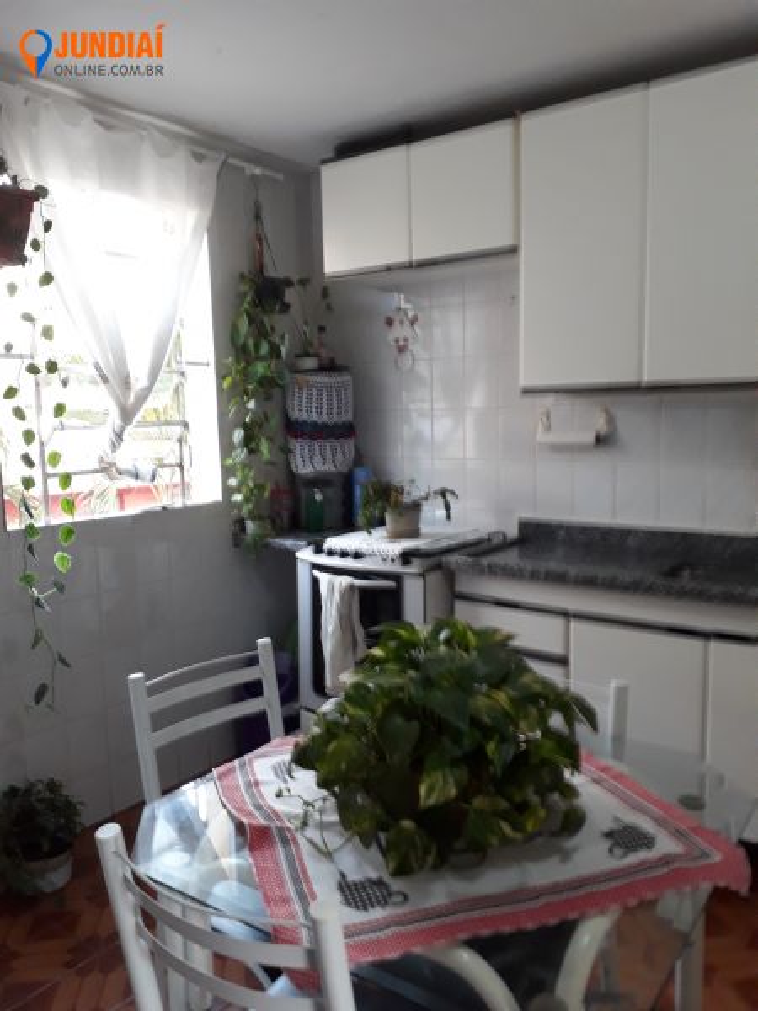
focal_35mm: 27
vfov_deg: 65.3
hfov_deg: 51.4
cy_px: 506
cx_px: 379
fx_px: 788
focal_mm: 3.6
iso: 160
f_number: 1.9
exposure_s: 1/25
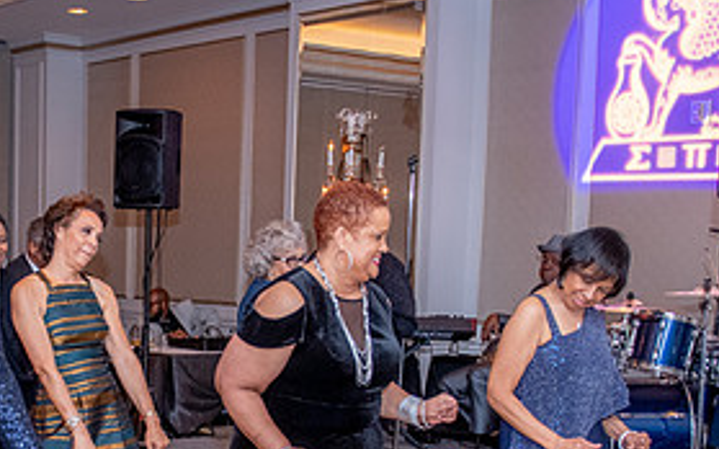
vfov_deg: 17.7
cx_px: 127
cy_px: 444
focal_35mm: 72
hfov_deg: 27.9
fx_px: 1410
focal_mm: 26
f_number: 3.2
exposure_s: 1/60
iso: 1000
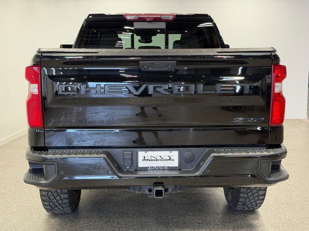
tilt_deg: -7.9
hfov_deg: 39.7
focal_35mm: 48
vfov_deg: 30.3
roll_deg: +0.8
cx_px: 154
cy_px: 116
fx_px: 428
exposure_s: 1/120
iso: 125
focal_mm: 6.76
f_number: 1.78
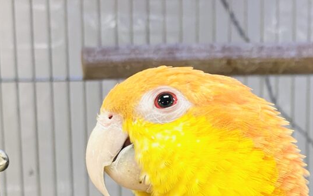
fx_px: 1058
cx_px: 191
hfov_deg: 16.8
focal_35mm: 124
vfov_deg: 10.3
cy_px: 264
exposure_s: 1/99
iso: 200
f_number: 2
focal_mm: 6
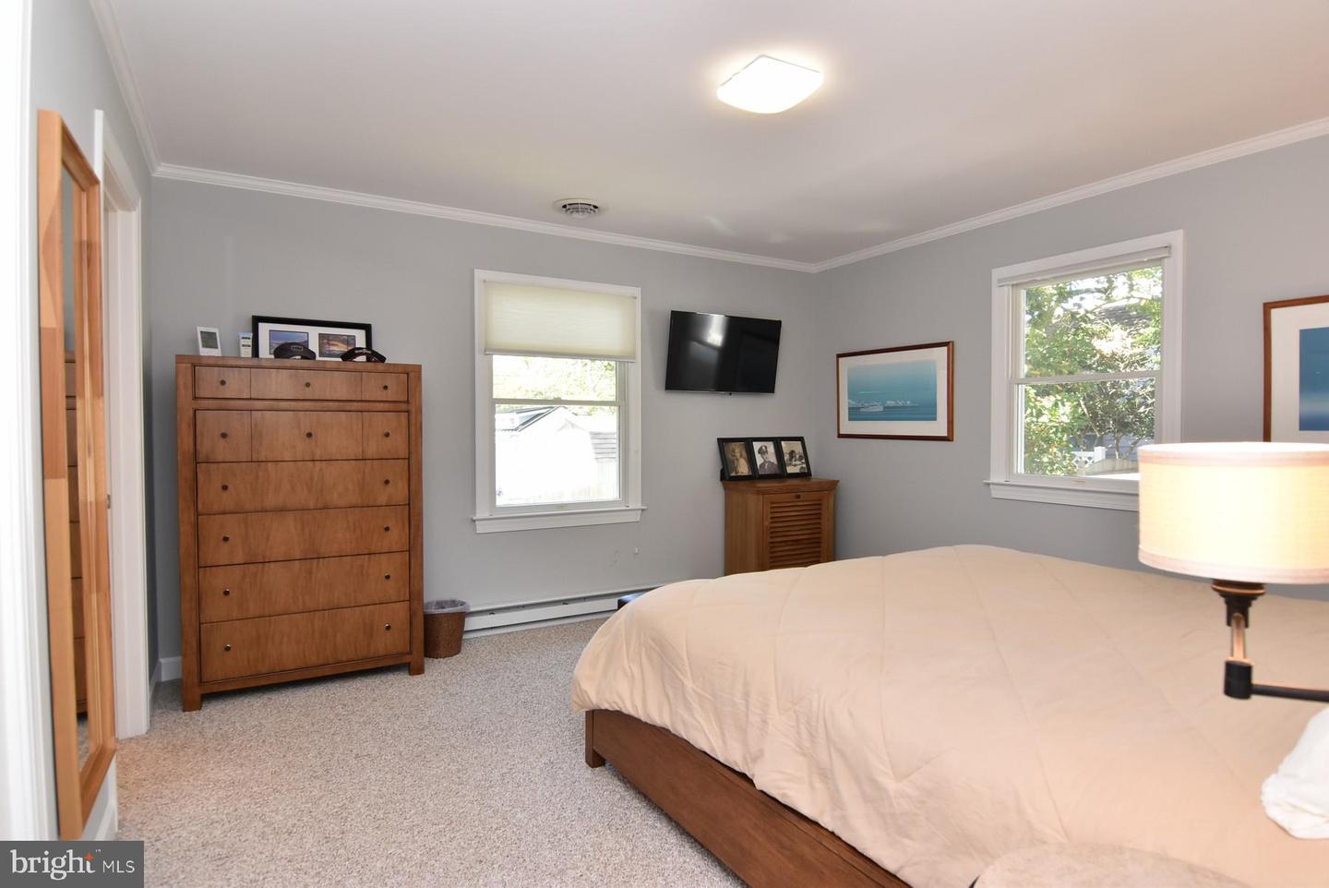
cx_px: 664
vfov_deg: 67.5
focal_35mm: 18
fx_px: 665
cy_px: 444
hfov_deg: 90.0
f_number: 7.1
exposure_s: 1/60
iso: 800
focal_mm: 12
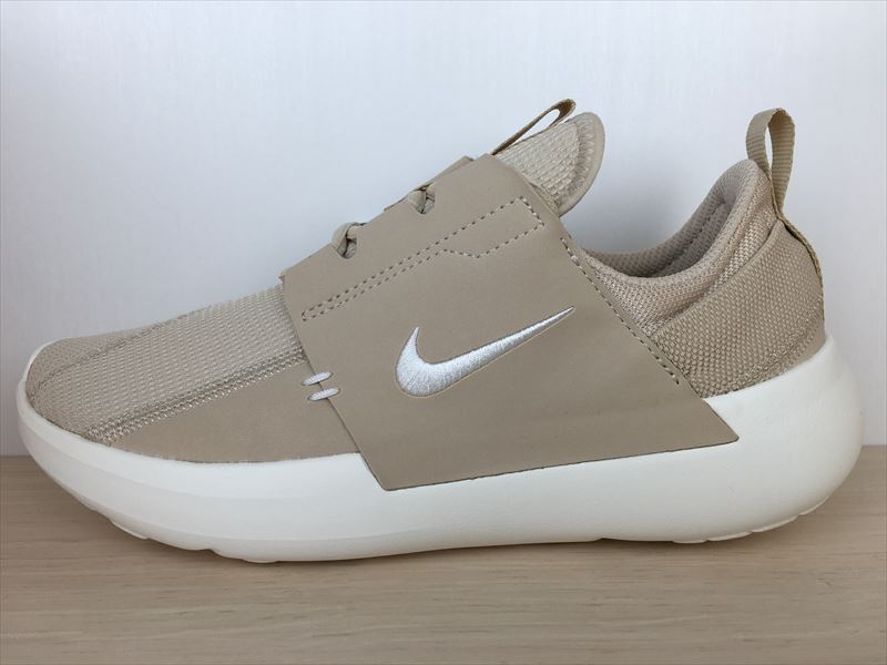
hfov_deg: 61.7
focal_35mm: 29
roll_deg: +0.7
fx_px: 743
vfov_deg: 48.2
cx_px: 444
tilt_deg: -9.7
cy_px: 332
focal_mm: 4.15
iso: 25
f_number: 2.2
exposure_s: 1/167
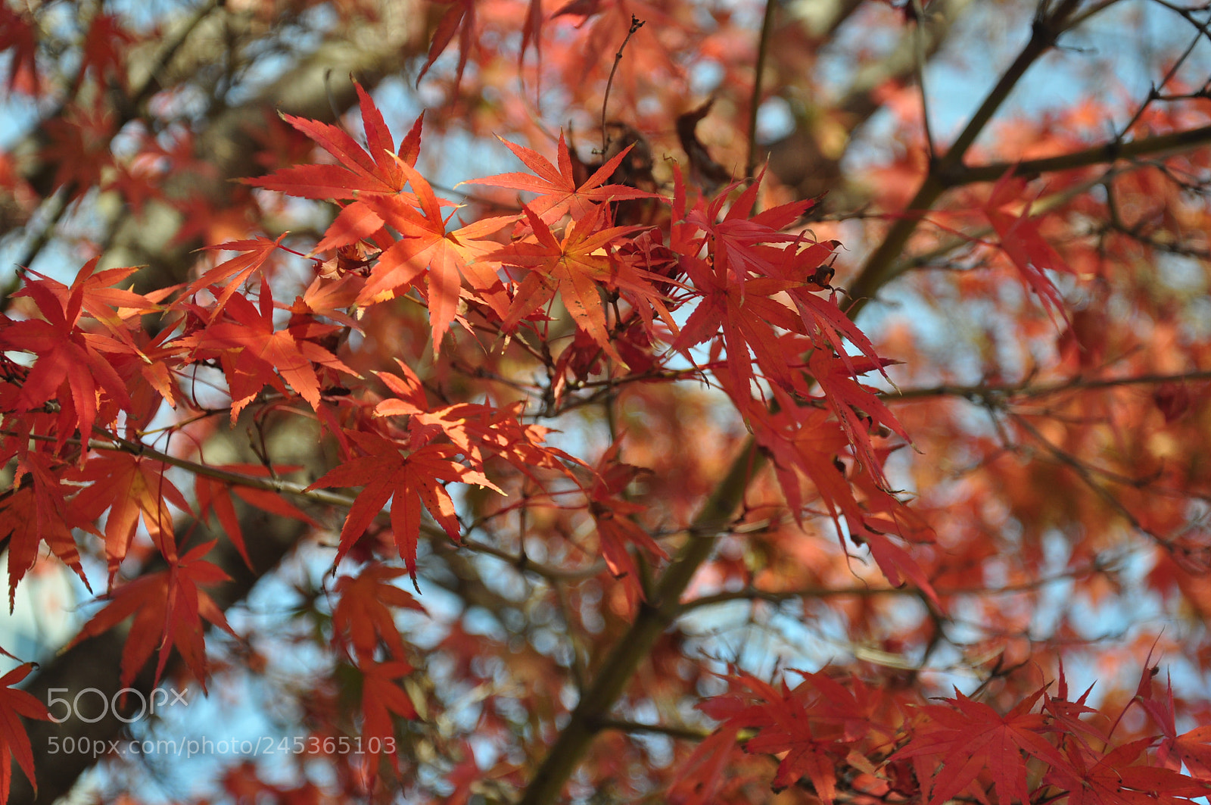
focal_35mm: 87
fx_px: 2923
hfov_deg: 23.4
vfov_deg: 15.7
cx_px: 606
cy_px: 402
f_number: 5
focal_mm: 58
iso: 200
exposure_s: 1/320
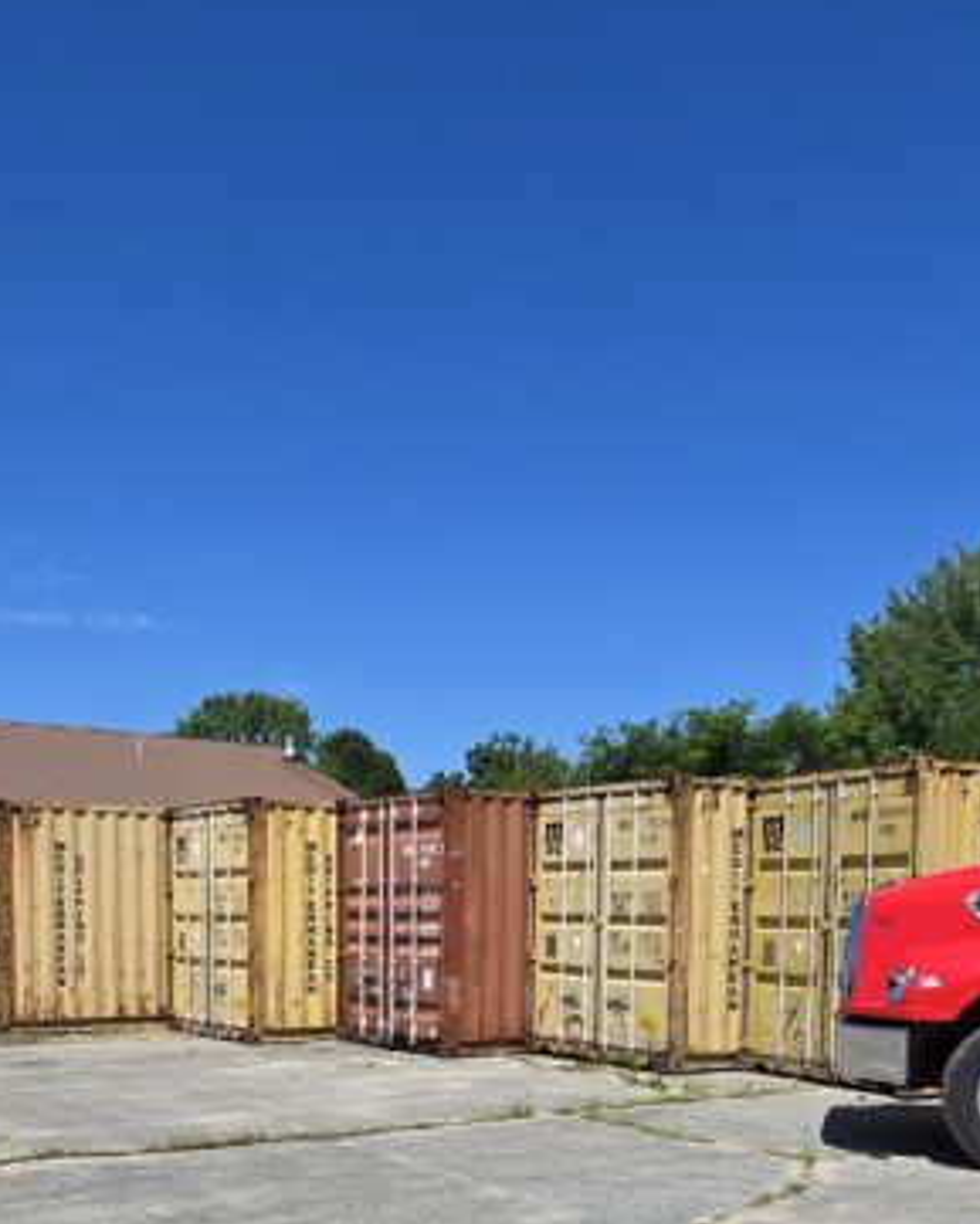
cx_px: 471
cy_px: 1041
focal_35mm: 36
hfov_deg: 41.2
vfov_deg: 46.6
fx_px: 1305
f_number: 2.2
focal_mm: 2.2
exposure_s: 1/3390
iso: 50
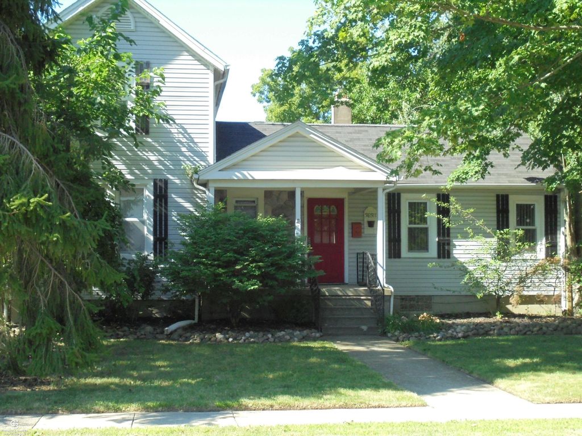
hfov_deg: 38.9
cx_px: 291
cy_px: 218
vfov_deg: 29.7
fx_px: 824
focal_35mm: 49
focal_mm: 8.9
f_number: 4.8
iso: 250
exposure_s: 1/250
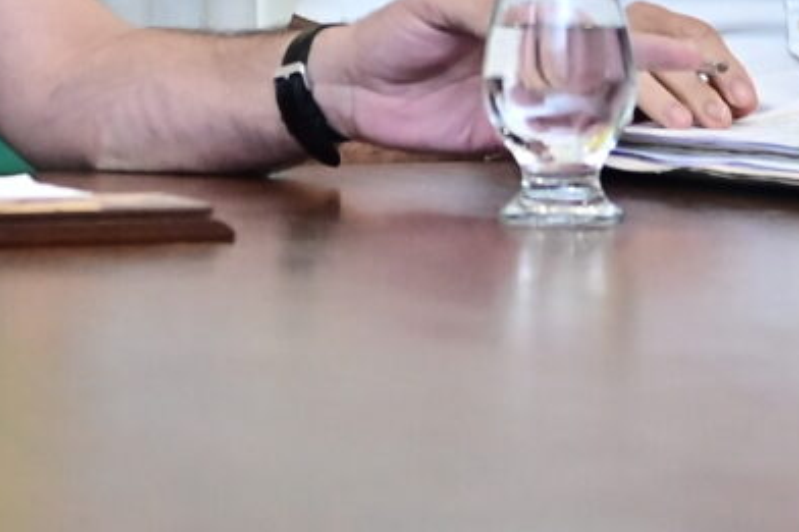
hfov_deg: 9.8
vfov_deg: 6.4
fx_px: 4636
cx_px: 275
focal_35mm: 209
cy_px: -566
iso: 1600
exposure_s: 1/200
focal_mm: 32
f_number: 2.8
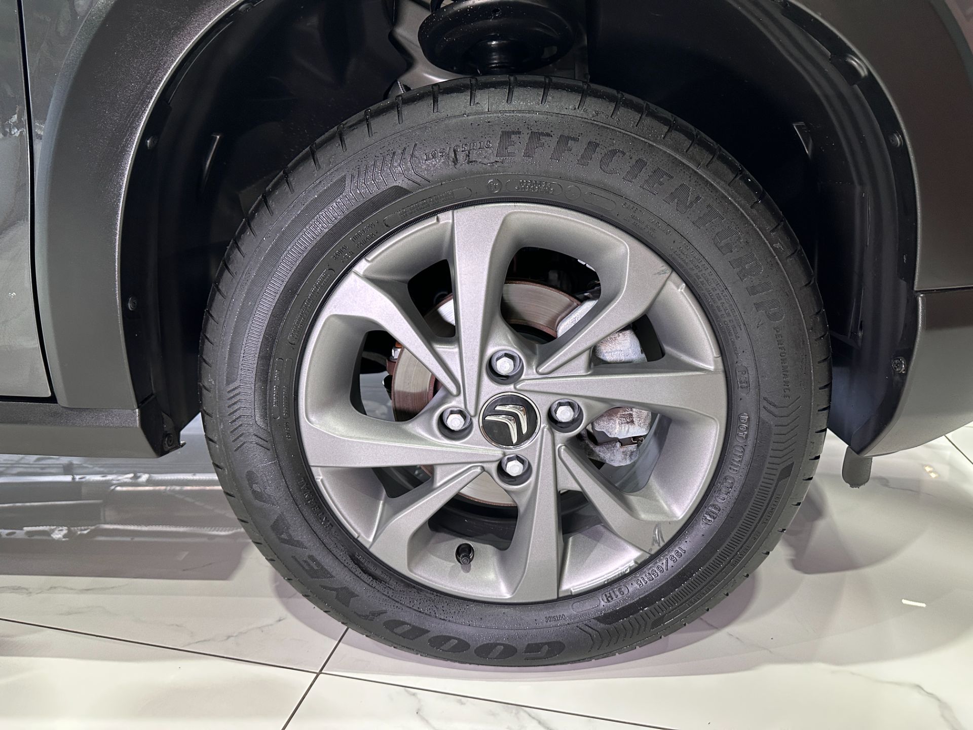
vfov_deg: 56.8
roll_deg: +1.0
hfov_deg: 71.6
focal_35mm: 24
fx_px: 675
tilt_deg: -17.7
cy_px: 365
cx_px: 486
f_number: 1.78
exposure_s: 1/60
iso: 250
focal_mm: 6.86
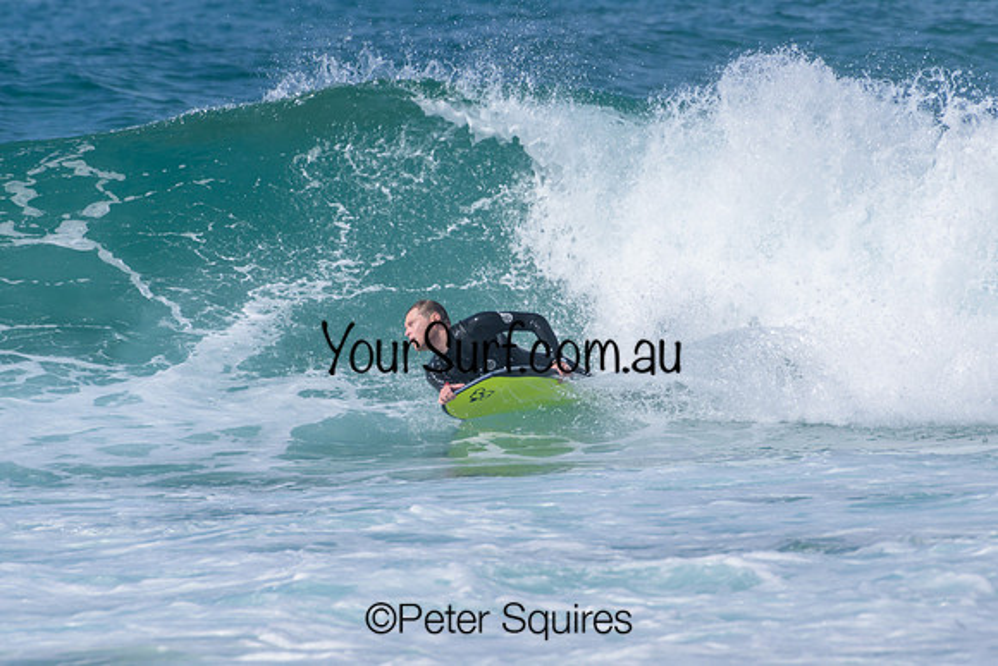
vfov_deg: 1.6
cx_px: 499
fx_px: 23568
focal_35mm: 850
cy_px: 333
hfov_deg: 2.4
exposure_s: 1/2000
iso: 500
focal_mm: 850
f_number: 11
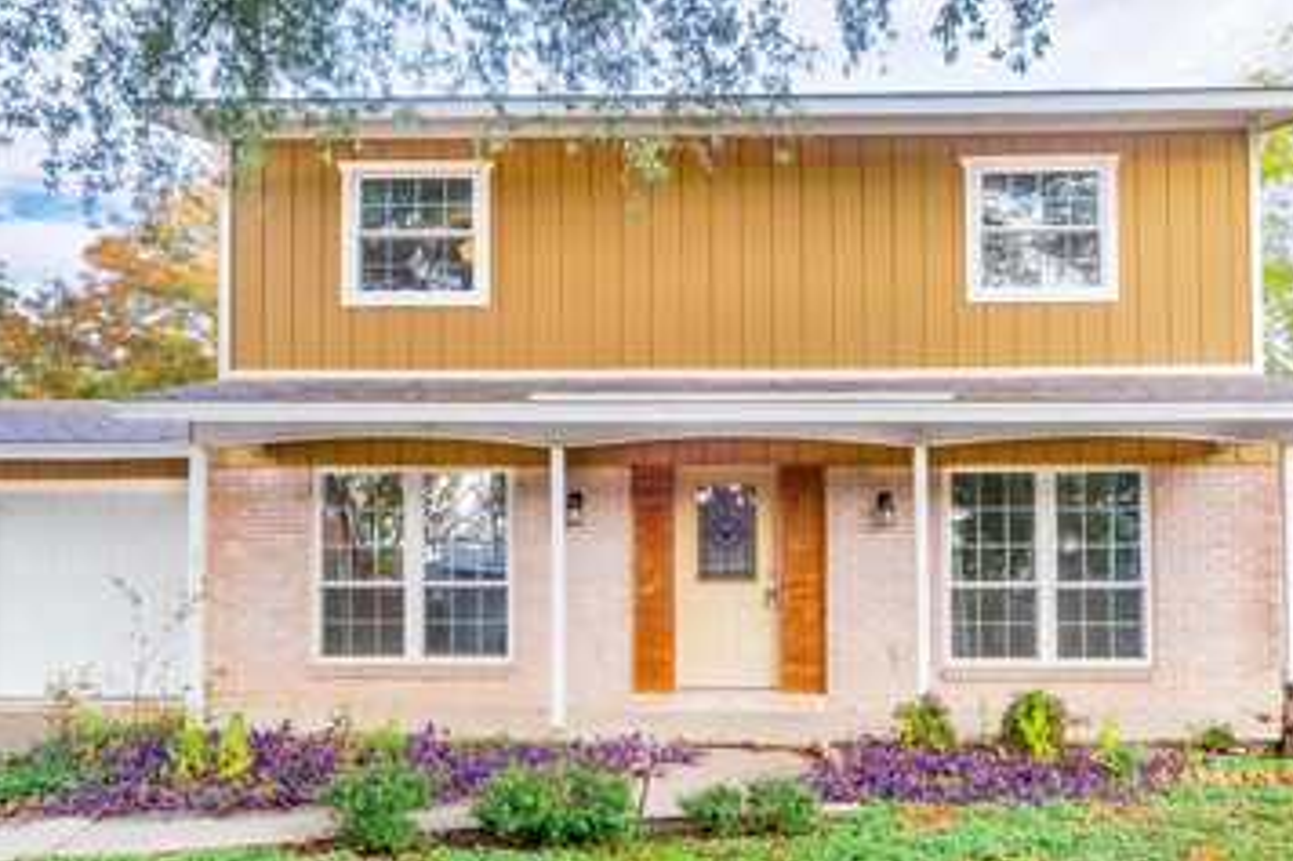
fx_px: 969
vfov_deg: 47.9
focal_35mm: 27
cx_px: 625
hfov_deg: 67.4
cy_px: 420
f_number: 9
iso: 125
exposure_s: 1/10
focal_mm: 10
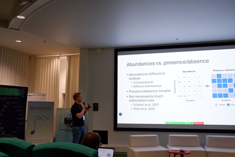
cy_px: 78
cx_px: 118
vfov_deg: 40.0
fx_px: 216
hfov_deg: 57.2
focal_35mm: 33
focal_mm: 22.8
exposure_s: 1/160
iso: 1250
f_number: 4.2
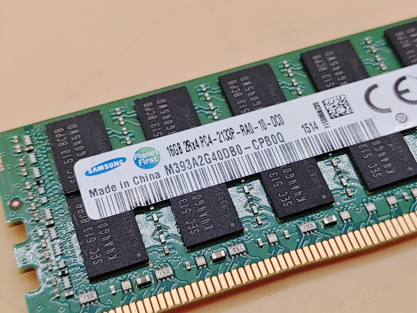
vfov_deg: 23.7
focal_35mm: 62
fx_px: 747
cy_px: 156
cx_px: 208
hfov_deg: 31.2
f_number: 1.8
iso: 50
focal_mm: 4.36
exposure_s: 1/166
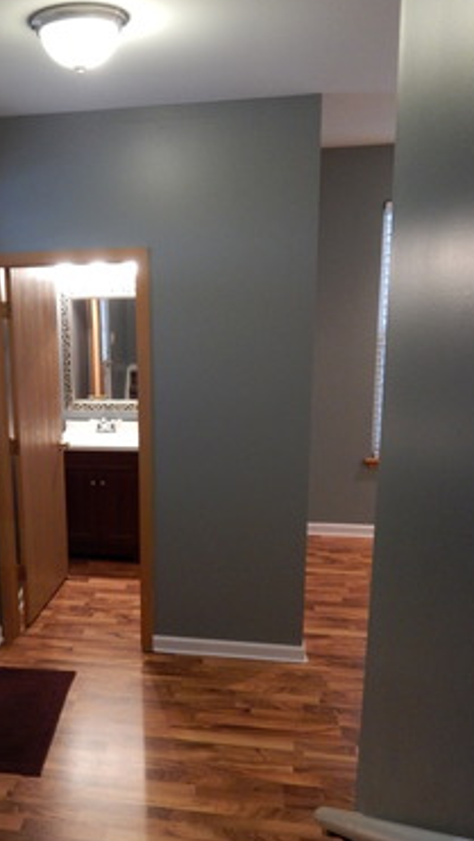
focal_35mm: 31
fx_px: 692
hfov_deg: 36.3
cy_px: 419
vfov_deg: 62.6
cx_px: 82
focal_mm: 4
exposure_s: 1/20
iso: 400
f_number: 3
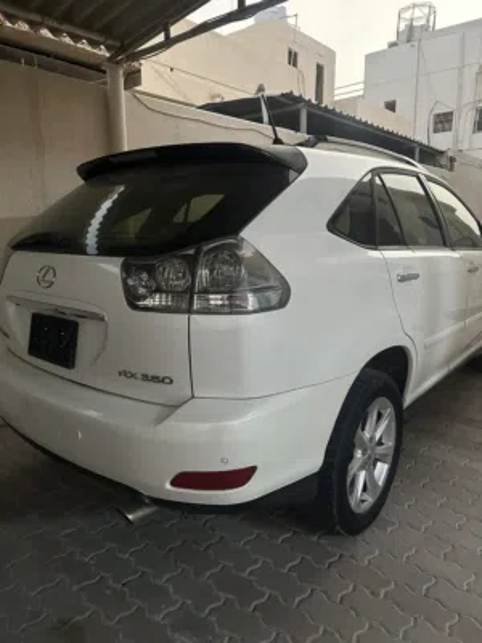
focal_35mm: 24
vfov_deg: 71.6
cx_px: 241
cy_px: 322
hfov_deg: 56.8
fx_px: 446
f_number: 1.78
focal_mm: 6.86
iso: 800
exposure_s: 1/33
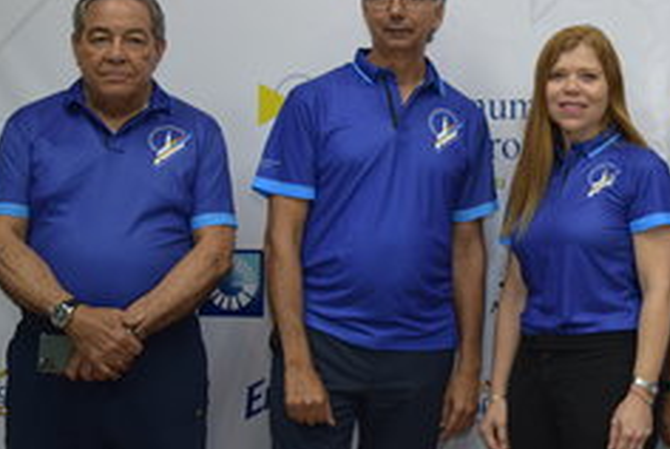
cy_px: 139
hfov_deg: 24.9
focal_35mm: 78
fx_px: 1453
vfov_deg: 17.5
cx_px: 647
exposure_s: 1/60
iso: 500
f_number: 4
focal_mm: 24
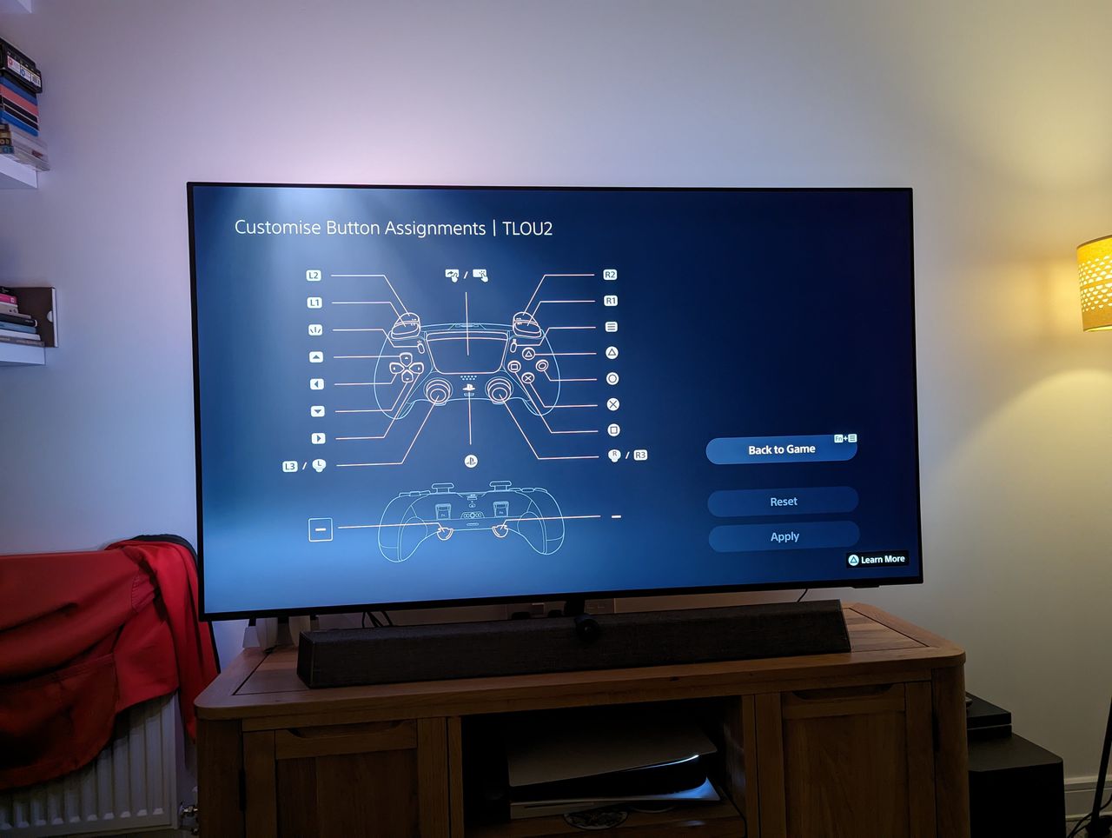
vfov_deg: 56.9
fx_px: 772
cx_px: 556
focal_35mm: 24
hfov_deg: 71.5
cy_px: 419
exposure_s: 1/83.4
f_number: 1.85
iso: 611
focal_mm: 6.81
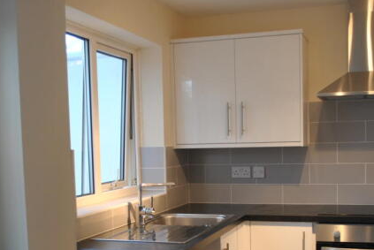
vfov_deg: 26.2
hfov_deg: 38.7
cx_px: 219
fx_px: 530
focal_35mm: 51
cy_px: 192
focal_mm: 22
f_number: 3.8
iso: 360
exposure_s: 1/30
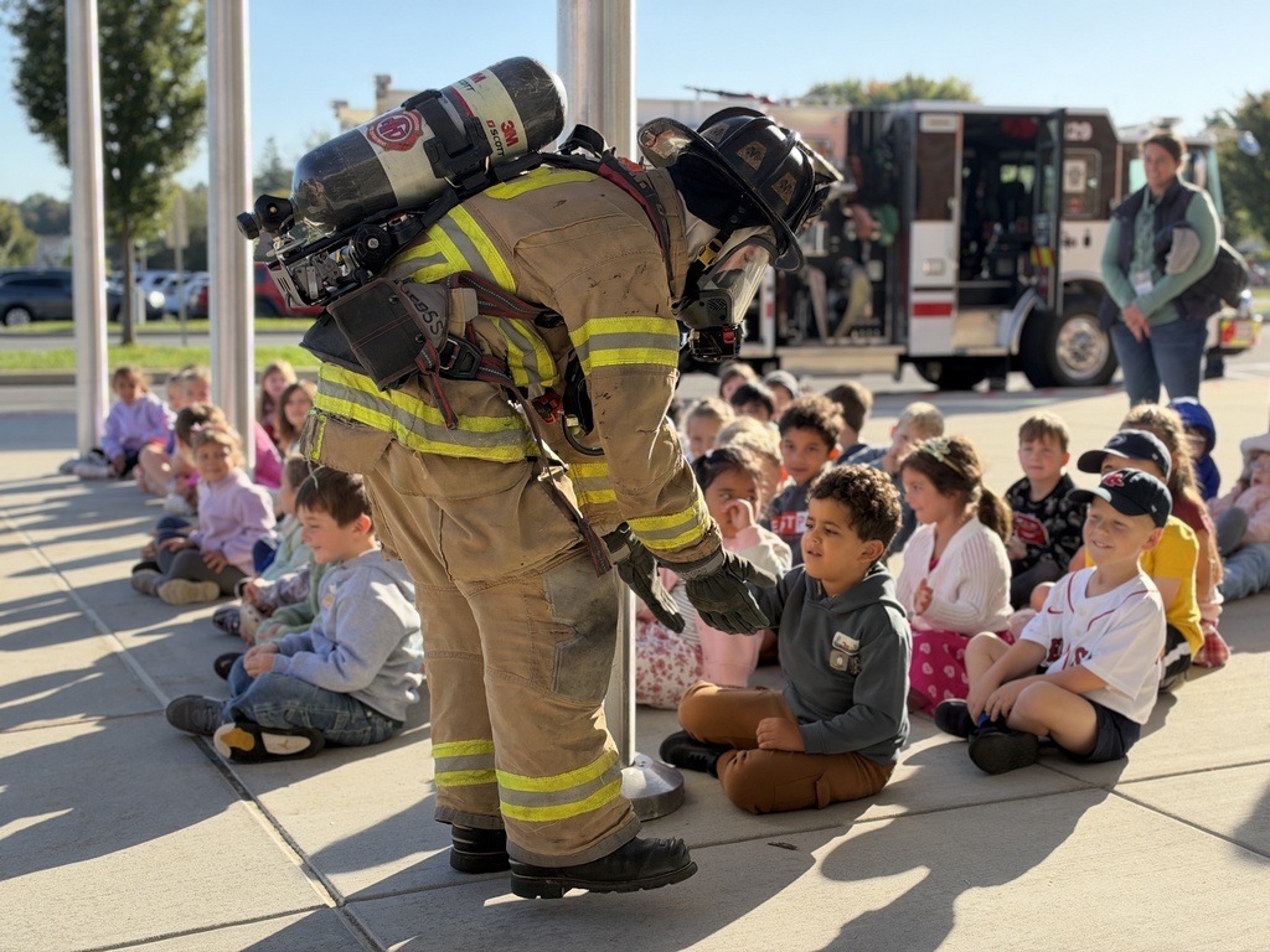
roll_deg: +0.7
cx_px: 635
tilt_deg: -6.6
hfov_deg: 39.7
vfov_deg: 30.3
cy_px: 476
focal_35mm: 48
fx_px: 1761
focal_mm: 6.93
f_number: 1.8
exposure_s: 1/1692
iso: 100
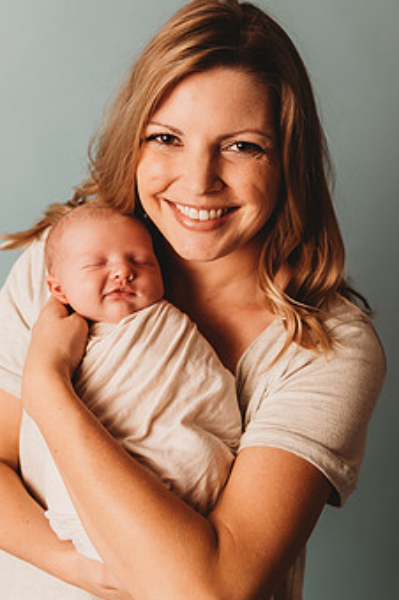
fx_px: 883
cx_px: 201
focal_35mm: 53
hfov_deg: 25.5
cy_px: 240
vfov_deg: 37.4
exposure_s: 1/160
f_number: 4.5
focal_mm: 40
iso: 160
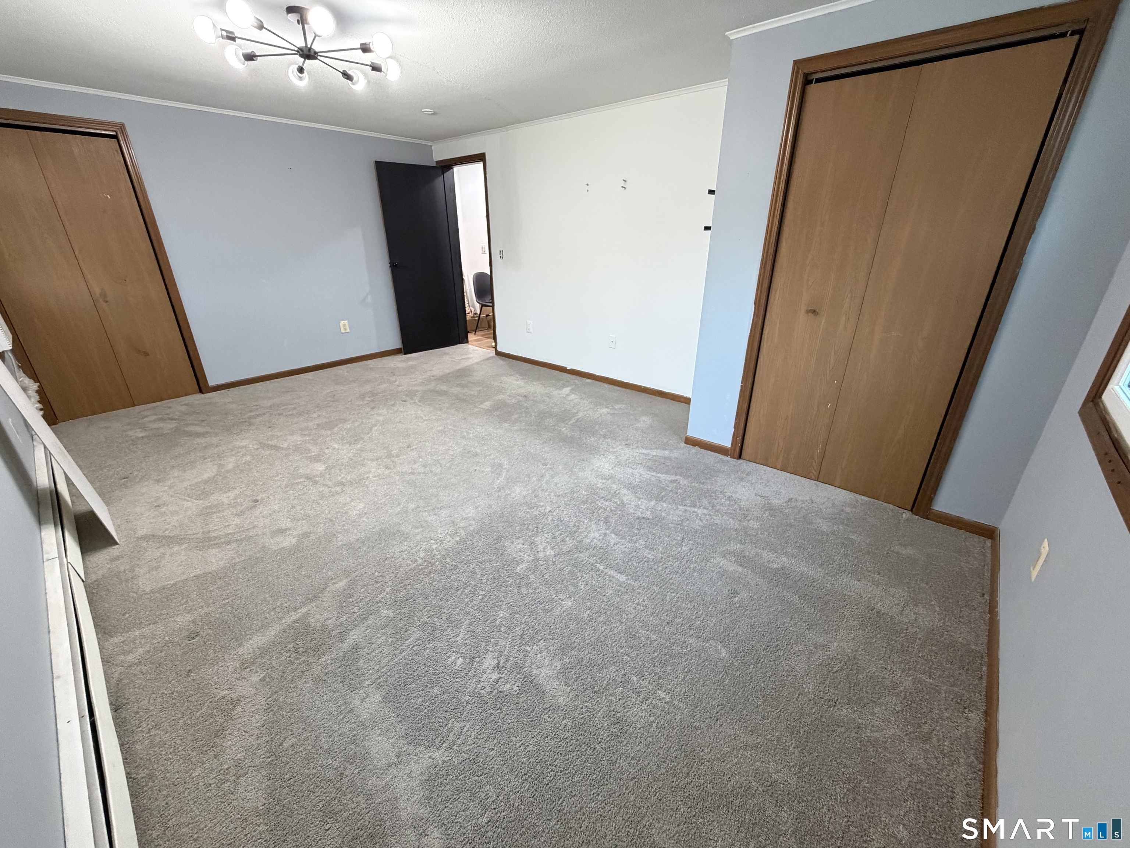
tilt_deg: -22.7
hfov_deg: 102.1
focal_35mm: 14
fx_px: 457
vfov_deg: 85.7
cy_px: 424
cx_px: 565
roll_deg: +0.4
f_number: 2.2
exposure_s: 1/60
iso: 500
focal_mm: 2.22
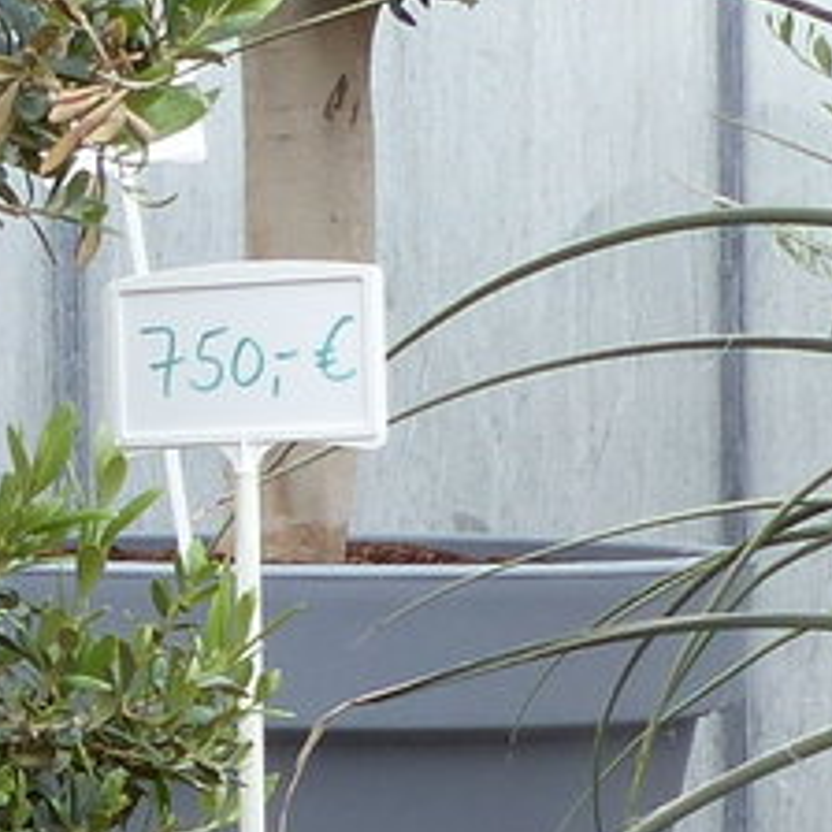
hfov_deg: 10.3
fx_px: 4460
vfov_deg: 10.5
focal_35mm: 164
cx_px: -416
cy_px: 966
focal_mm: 4.5
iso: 100
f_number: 4
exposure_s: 1/100
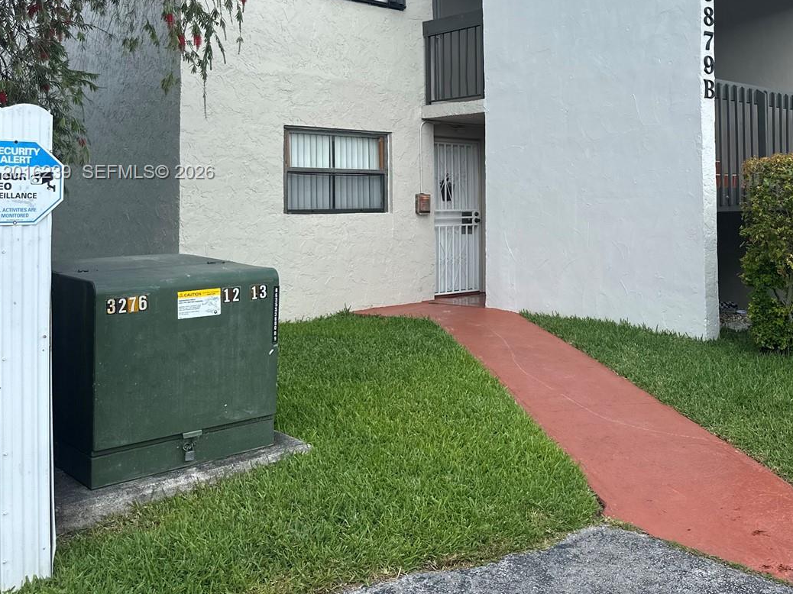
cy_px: 173
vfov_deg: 38.0
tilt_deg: +0.1
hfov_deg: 48.4
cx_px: 587
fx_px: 847
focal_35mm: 37
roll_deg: +0.6
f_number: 1.78
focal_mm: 6.86
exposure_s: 1/2525
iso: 80
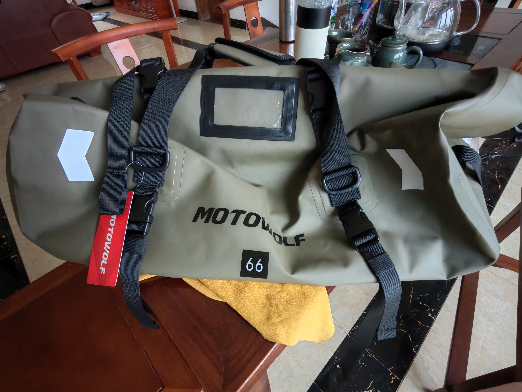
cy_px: 203
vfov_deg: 74.7
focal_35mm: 17
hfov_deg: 91.0
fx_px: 256
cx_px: 258
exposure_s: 1/11
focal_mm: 1.96
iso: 500
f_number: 2.2
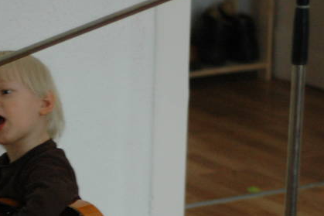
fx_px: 1610
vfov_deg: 7.6
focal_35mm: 179
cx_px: 6
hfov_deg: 11.4
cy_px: 205
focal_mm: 50
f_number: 1.8
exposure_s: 1/50
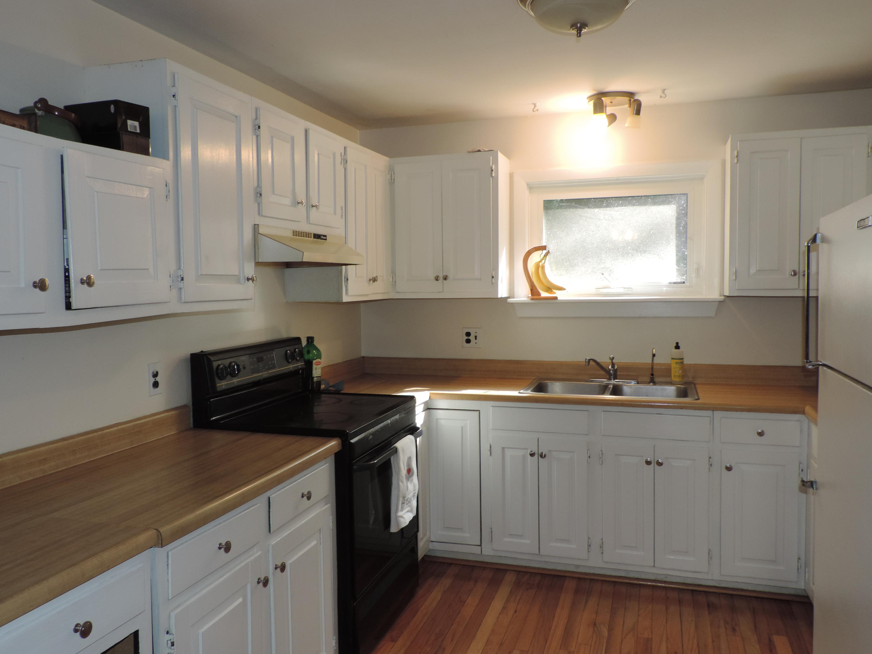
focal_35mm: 28
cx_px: 436
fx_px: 705
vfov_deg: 49.7
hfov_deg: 63.4
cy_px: 327
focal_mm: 4.9
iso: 180
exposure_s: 1/40
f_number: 3.1
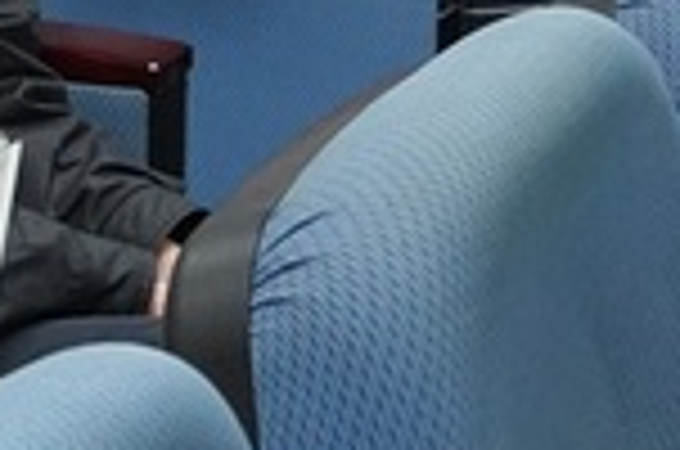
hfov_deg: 7.4
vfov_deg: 5.0
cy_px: -378
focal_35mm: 269
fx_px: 5070
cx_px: -549
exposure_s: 1/80
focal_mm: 21.56
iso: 1000
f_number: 4
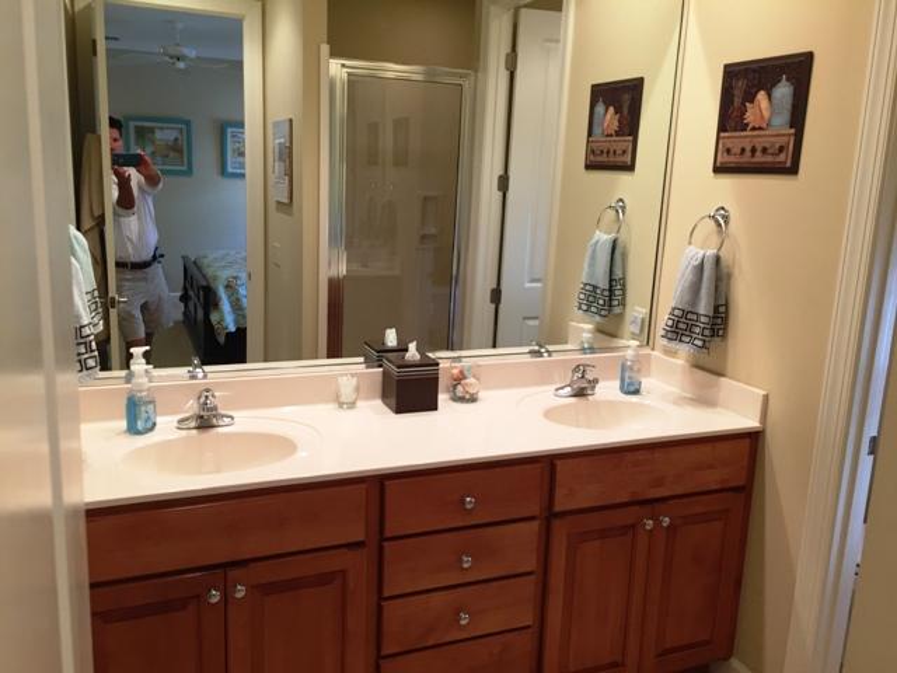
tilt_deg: -13.4
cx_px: 448
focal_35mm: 29
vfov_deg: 48.2
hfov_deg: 61.7
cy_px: 336
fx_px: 751
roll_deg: -2.5
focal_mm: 4.15
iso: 64
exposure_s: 1/30
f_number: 2.2
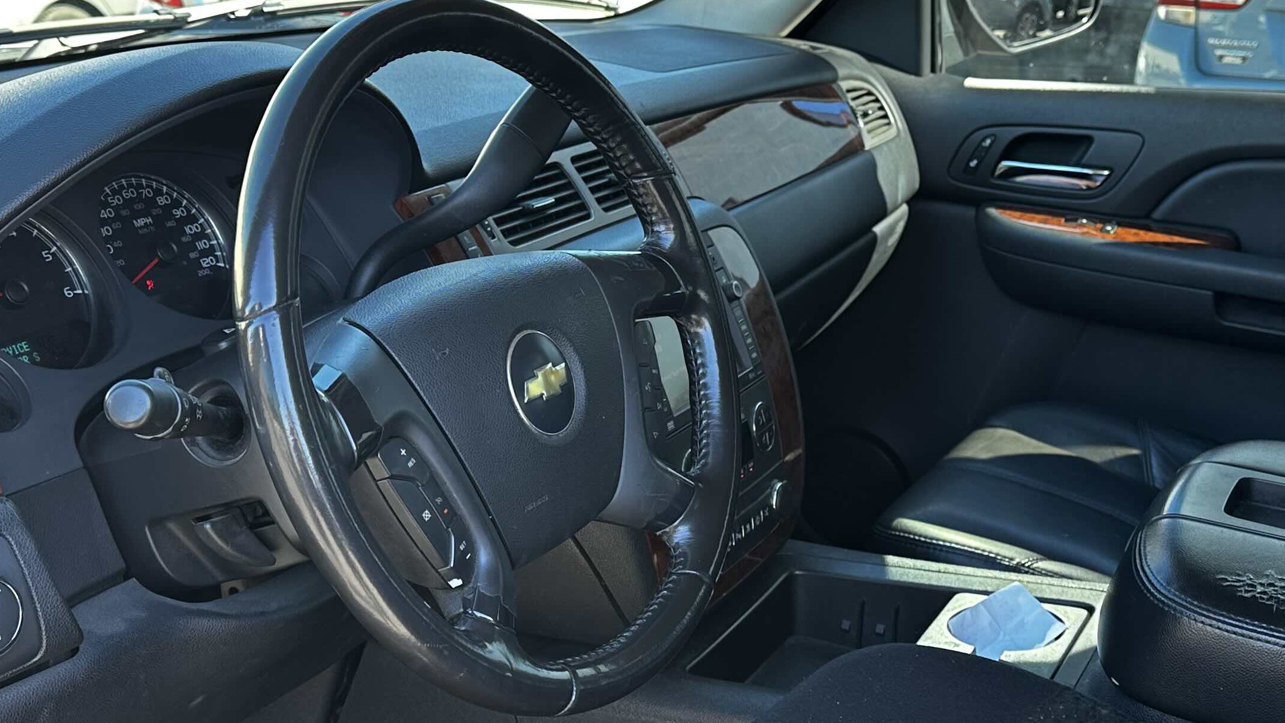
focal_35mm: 49
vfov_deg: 24.4
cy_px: 409
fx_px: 1669
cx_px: 737
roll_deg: -4.8
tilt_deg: -16.9
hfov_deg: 42.0
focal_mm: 6.86
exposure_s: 1/121
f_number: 1.78
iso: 80
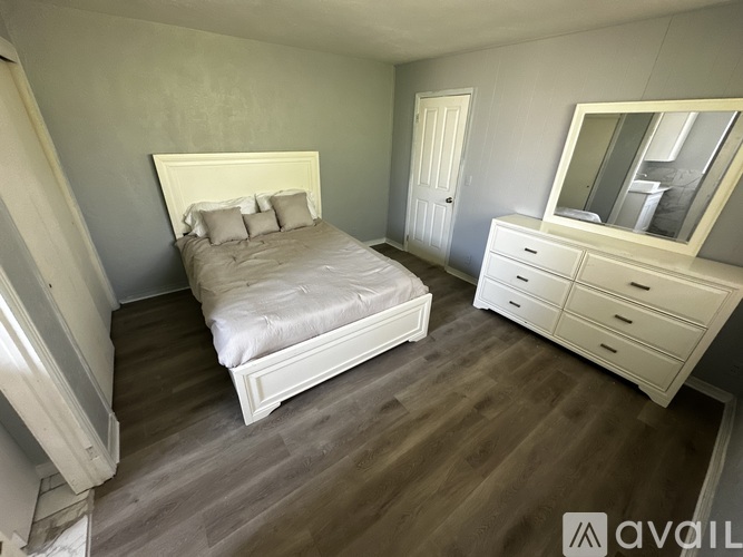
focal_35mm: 14
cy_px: 278
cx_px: 372
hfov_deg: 102.1
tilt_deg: -26.7
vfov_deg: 85.7
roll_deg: -2.1
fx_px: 300
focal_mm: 2.22
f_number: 2.2
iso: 320
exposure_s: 1/60
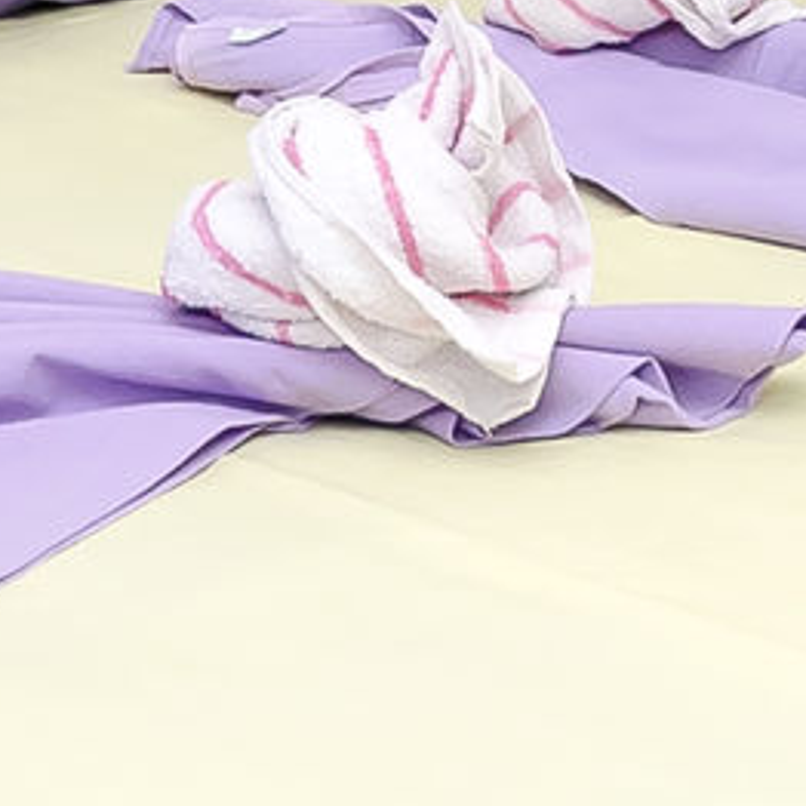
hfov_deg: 12.8
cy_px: -863
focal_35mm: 136
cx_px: 418
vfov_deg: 11.4
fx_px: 3583
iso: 250
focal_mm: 10
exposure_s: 1/100
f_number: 8
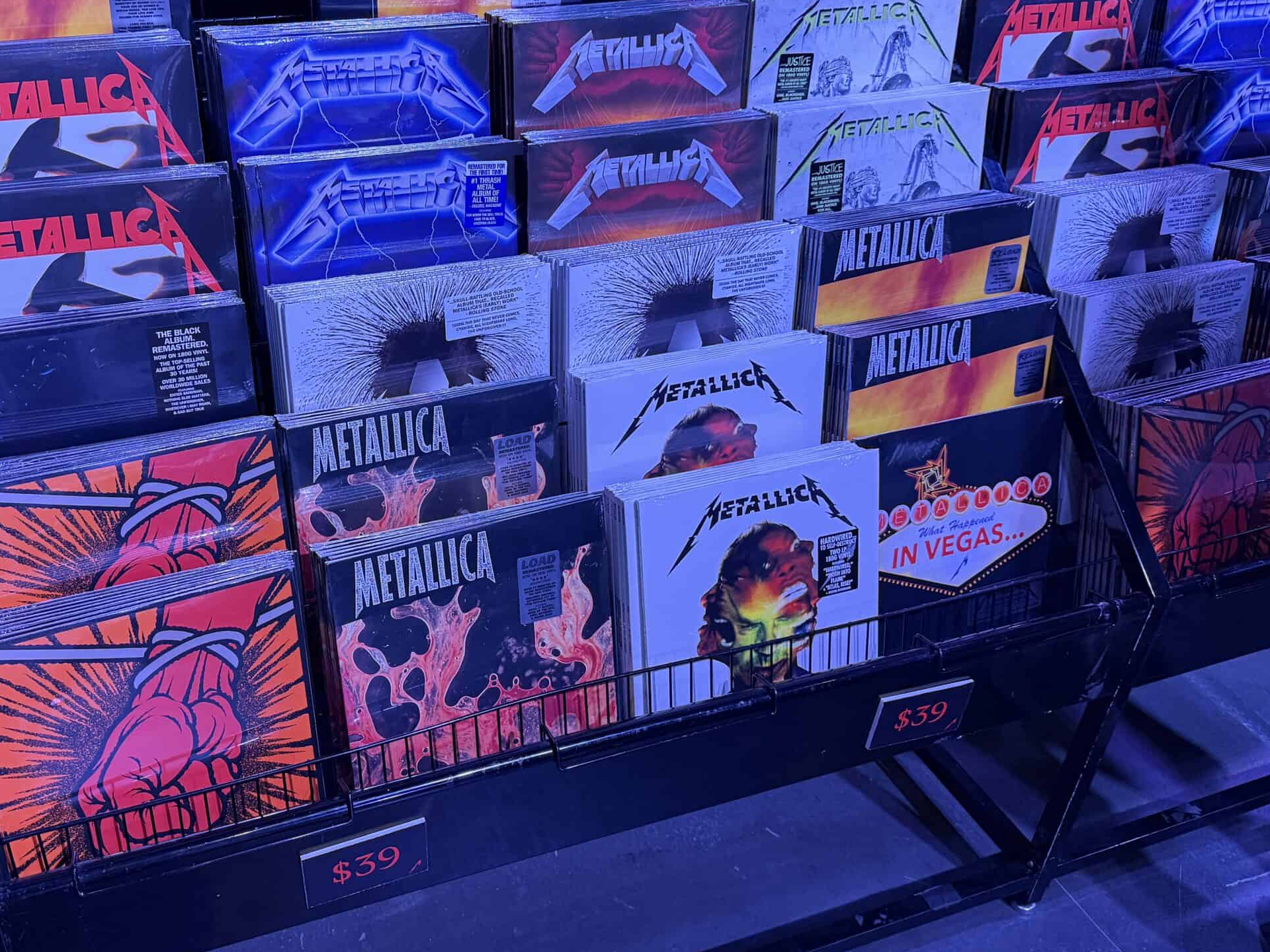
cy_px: 430
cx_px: 464
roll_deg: -0.2
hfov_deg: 56.0
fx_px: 1174
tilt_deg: -31.6
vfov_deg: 44.1
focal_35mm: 32
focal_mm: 6.76
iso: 320
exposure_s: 1/60
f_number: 1.78
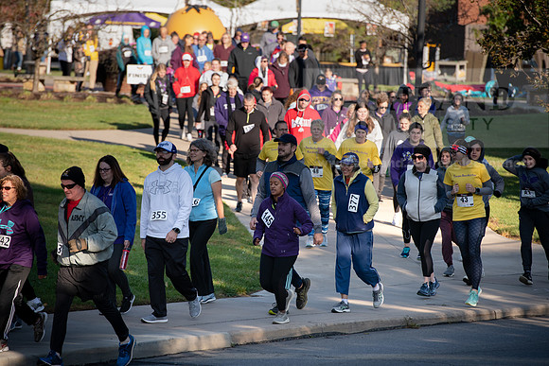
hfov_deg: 10.3
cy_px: 183
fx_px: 3051
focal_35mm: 200
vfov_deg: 6.9
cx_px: 274
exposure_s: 1/500
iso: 200
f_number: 5
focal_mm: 200
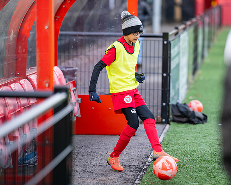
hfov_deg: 10.8
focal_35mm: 179
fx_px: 1222
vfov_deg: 8.6
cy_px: 80
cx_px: 163
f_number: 1.8
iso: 100
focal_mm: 135
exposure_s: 1/640
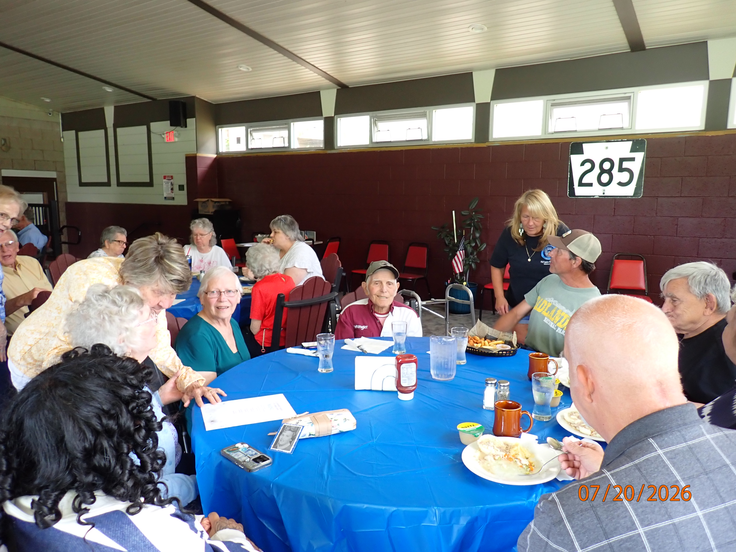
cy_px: 276
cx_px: 368
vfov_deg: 54.9
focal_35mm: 25
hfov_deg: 69.4
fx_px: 532
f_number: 2
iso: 200
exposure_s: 1/50
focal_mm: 4.5
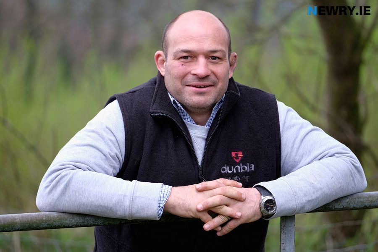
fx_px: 2205
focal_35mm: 210
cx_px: 189
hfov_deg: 9.8
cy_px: 126
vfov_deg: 6.5
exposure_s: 1/180
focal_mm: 140
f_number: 2.8
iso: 500
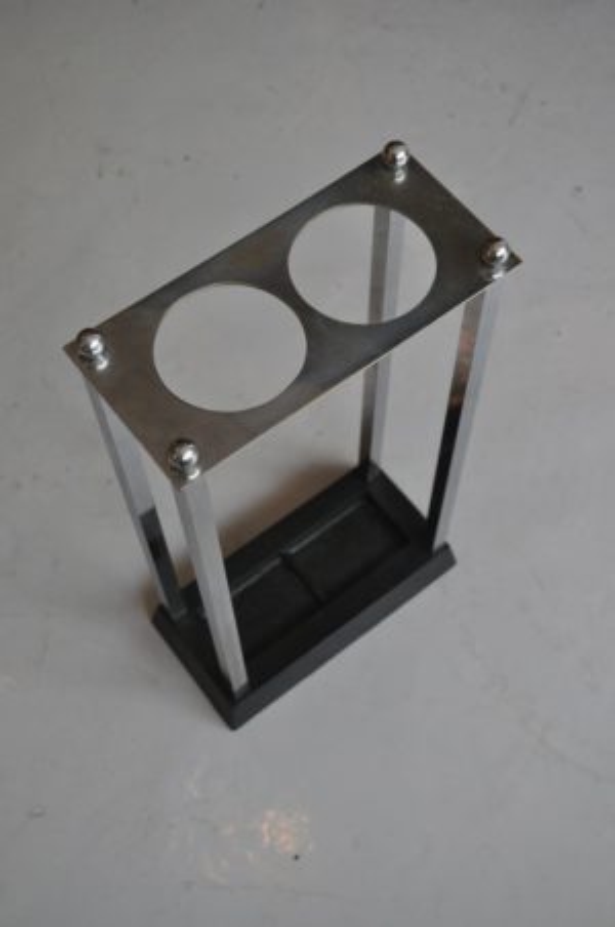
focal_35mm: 45
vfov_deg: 43.7
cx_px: 308
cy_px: 464
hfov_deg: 29.8
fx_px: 1157
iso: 400
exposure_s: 1/100
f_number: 4.8
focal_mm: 30
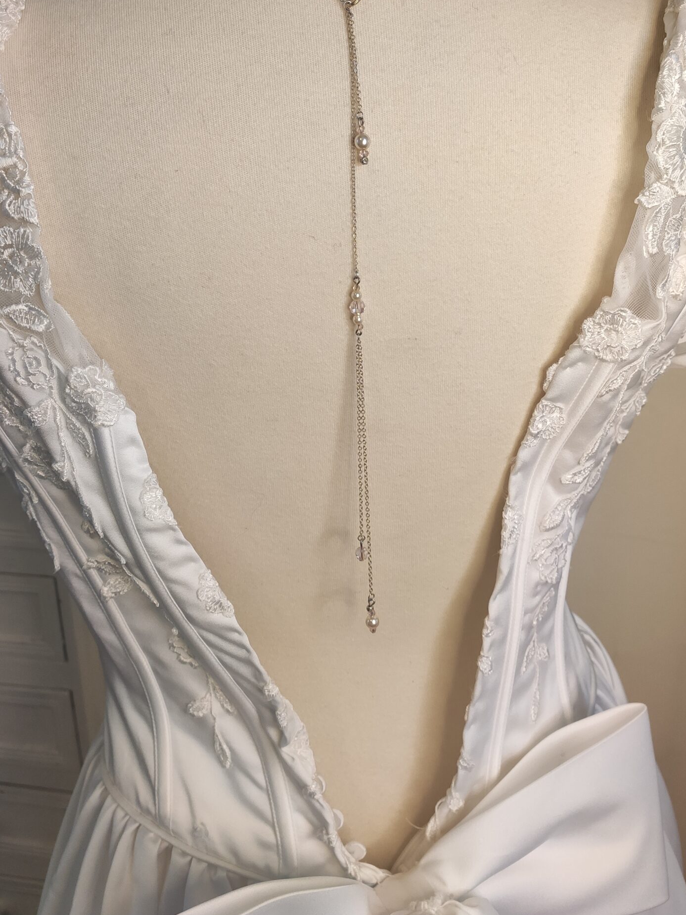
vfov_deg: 50.5
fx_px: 951
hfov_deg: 39.6
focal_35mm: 36
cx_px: 380
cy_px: 311
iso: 491
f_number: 1.75
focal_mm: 4.77
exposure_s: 1/50
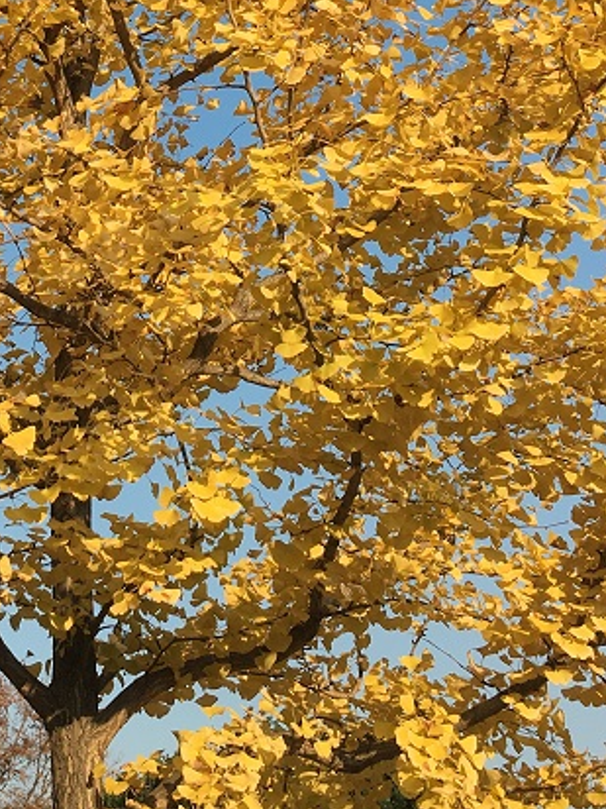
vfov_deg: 26.2
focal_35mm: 71
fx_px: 1657
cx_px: 129
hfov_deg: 20.5
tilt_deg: +31.4
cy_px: 39
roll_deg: +0.8
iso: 25
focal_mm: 4.15
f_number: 2.2
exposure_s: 1/986
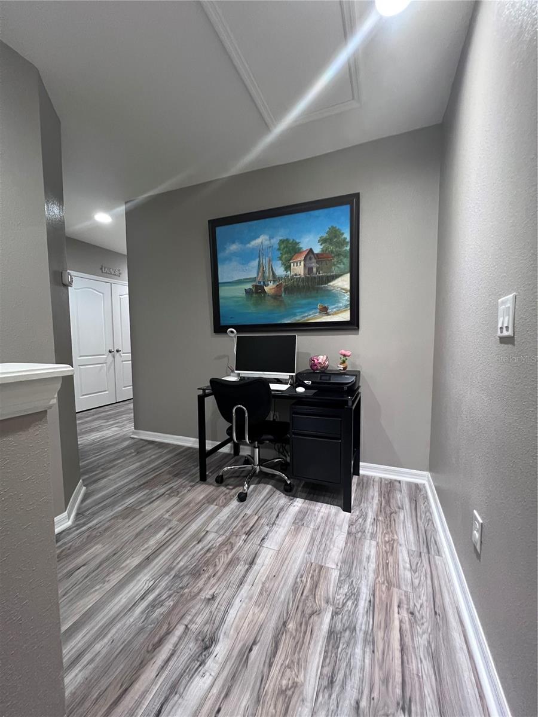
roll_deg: +0.3
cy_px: 358
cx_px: 269
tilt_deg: -3.1
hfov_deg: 89.9
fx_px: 269
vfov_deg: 106.2
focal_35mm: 13
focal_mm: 1.57
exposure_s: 1/60
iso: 640
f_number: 1.8
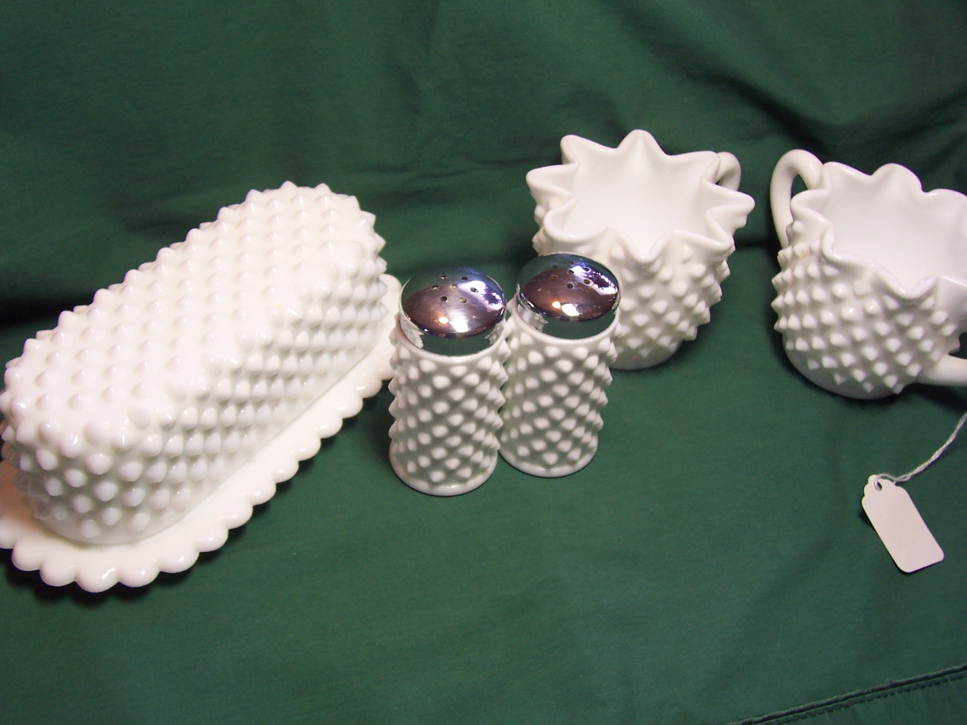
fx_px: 1034
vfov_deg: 38.7
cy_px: 362
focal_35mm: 37
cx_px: 484
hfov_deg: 50.1
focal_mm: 5.6
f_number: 2.8
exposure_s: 1/30
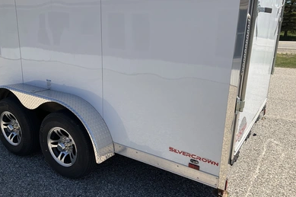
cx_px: 148
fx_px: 255
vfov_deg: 42.3
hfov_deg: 60.3
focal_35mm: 31
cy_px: 99
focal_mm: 3
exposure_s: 1/1786
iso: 25
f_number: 1.8
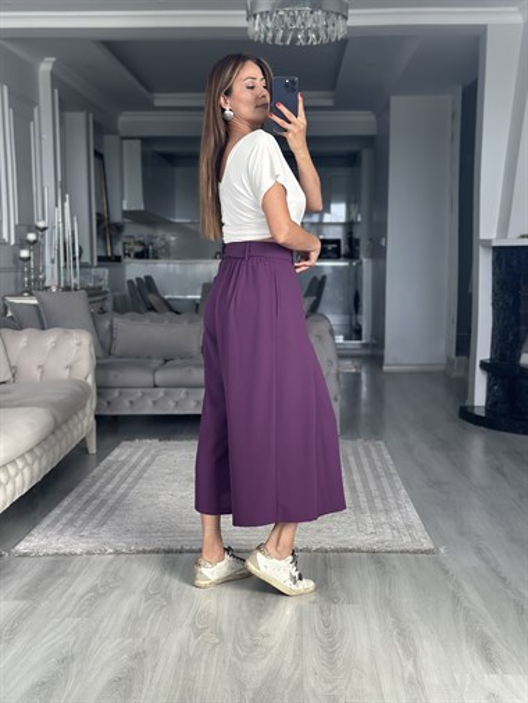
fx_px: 975
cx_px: 264
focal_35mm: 48
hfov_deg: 30.3
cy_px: 352
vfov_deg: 39.6
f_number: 1.78
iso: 125
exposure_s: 1/81
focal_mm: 6.86
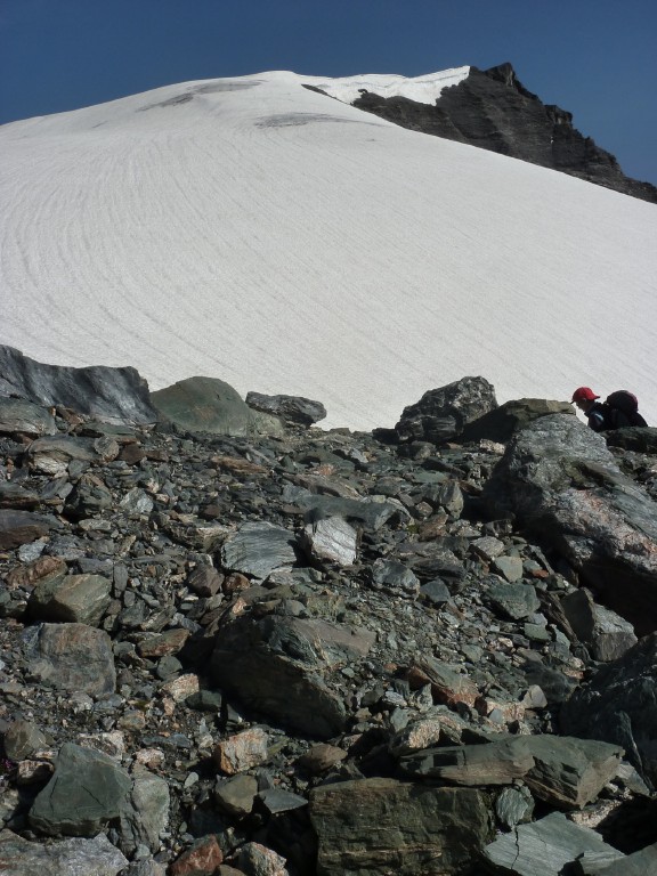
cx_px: 328
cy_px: 438
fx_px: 1139
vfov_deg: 42.1
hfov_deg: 32.2
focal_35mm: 45
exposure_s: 1/1000
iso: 125
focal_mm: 7.3
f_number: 6.3
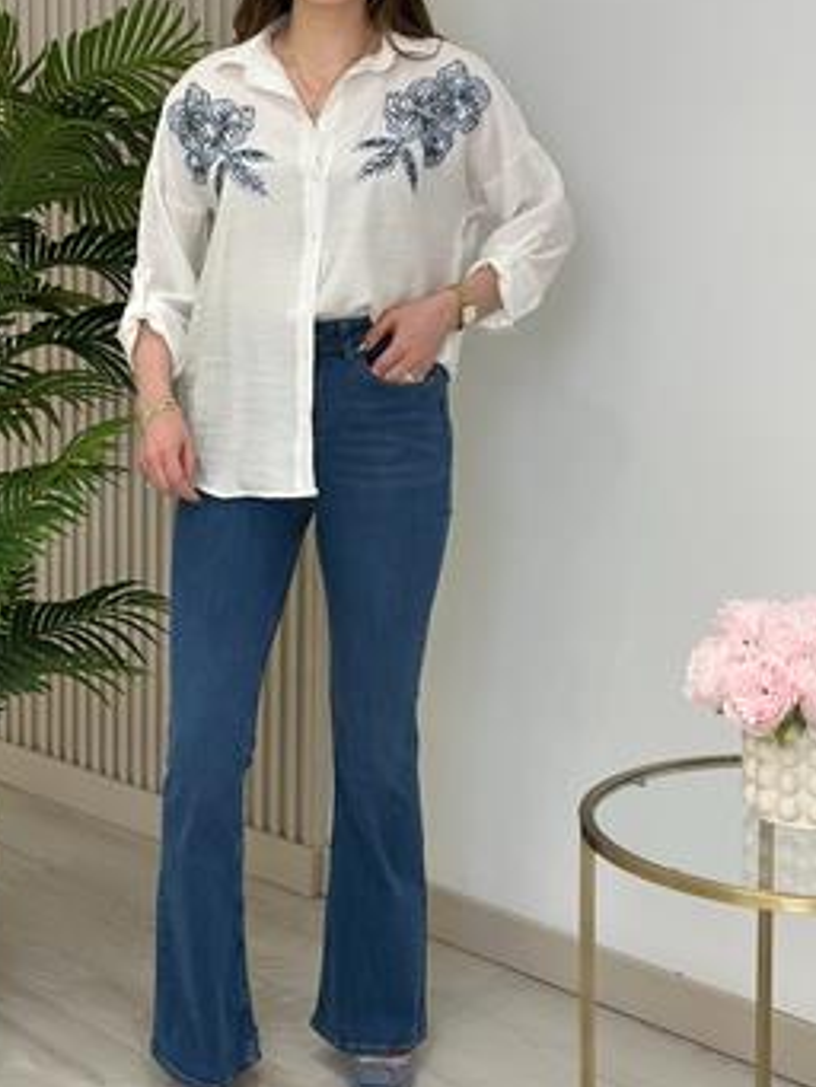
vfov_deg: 25.8
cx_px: 309
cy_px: 317
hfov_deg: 19.6
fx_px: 2356
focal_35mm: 75
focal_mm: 6.86
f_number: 1.78
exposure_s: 1/277
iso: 80
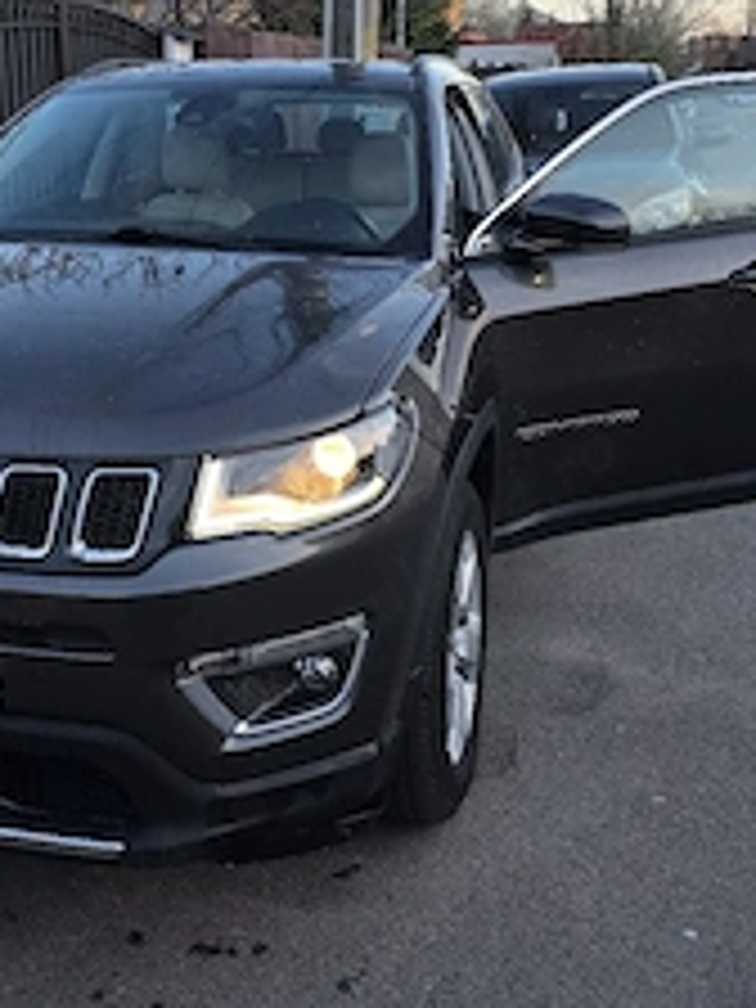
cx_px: 212
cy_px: 243
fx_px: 1194
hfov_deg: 34.6
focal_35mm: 41
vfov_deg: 44.2
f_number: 1.7
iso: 50
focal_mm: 6.3
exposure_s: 1/182
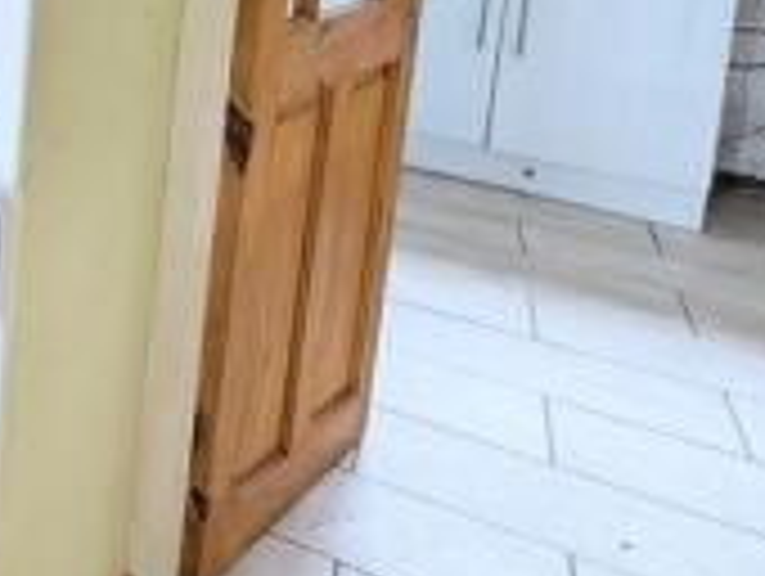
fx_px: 907
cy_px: -115
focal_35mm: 41
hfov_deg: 27.6
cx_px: -423
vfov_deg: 30.1
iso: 118
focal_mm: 2.02
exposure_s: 1/48.7
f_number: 1.7
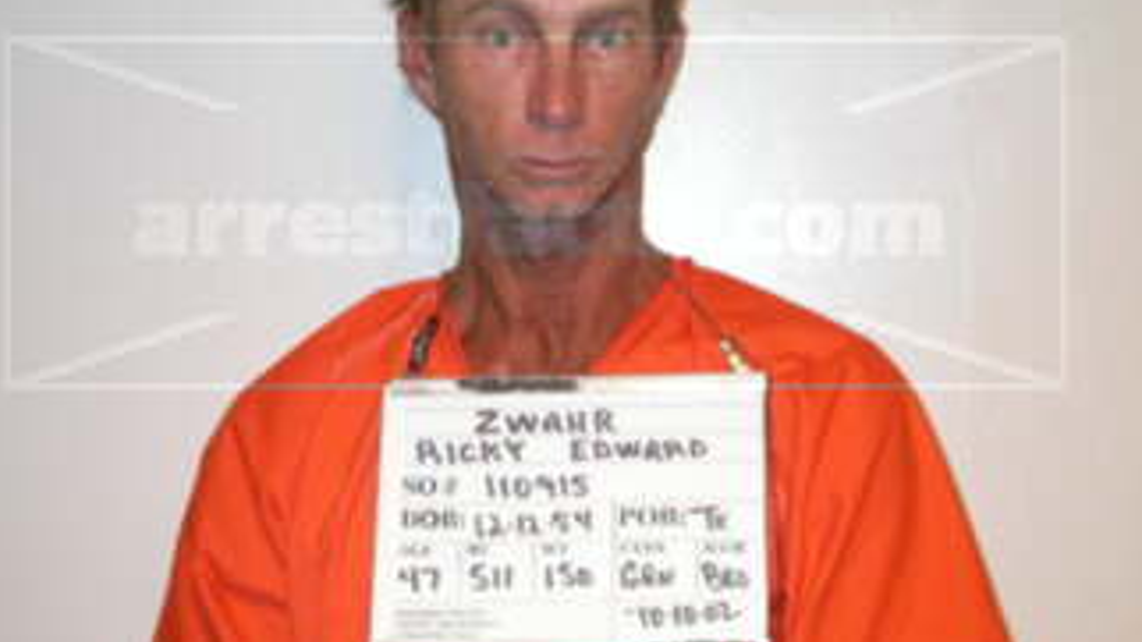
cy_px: 215
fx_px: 2119
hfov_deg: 30.2
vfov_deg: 17.2
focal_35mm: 70
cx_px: 537
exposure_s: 1/60.3
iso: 100
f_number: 3.1
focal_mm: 12.6
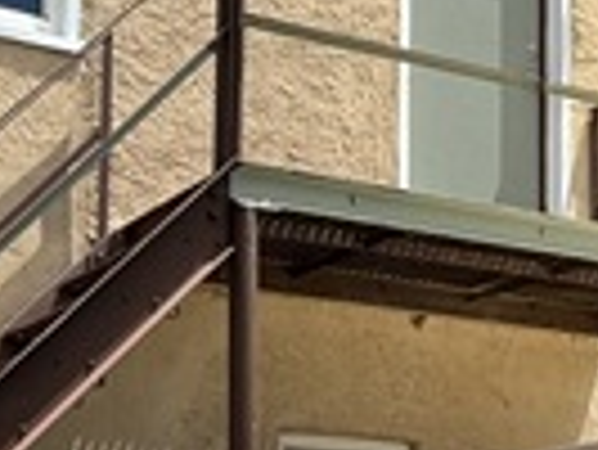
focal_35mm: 84
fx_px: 1452
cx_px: 162
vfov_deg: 16.9
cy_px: 522
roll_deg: -2.1
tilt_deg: +3.4
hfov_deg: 23.1
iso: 50
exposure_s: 1/1143
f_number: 2.2
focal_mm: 2.22
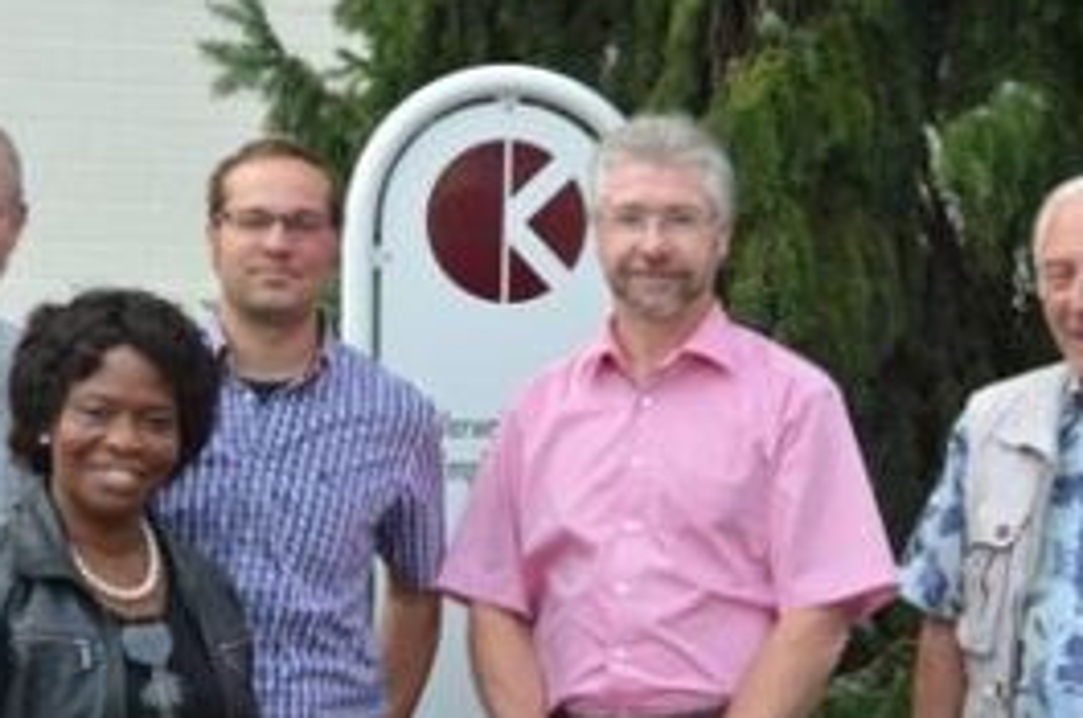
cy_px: 363
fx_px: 3003
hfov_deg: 20.4
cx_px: 533
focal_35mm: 100
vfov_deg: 13.6
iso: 100
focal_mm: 44
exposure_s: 1/80
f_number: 5.6
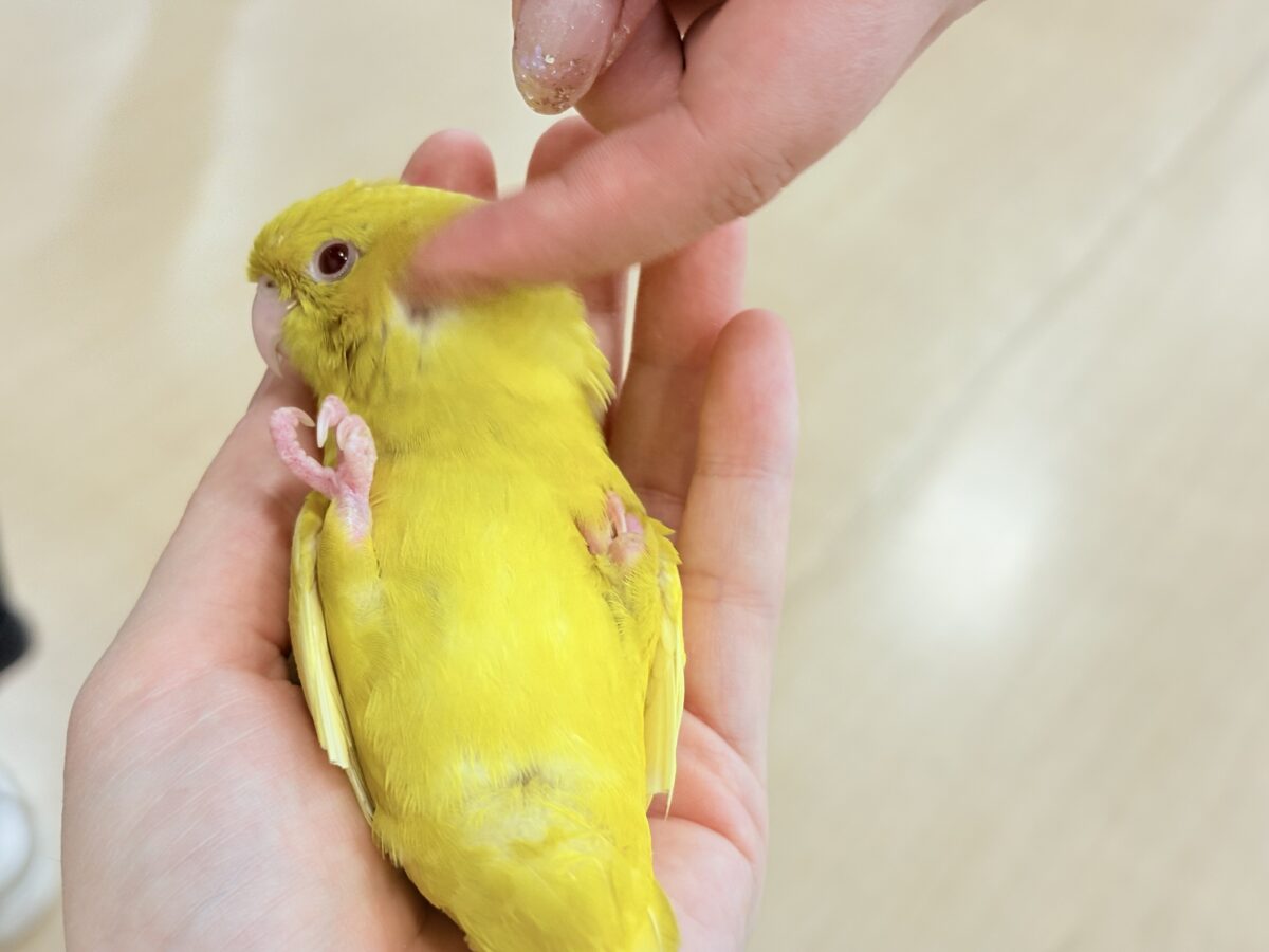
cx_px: 634
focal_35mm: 52
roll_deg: -4.9
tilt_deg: -38.1
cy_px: 476
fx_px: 1906
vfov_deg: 28.0
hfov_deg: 36.8
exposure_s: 1/50
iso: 40
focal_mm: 5.96
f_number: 1.6
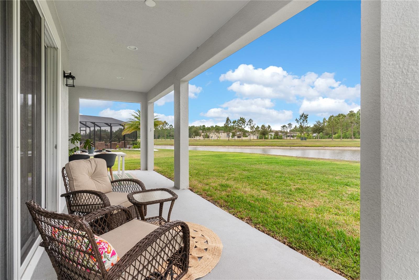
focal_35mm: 17
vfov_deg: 70.5
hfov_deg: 93.3
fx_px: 198
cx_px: 210
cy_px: 140
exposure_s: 1/10
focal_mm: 17
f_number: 8
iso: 100
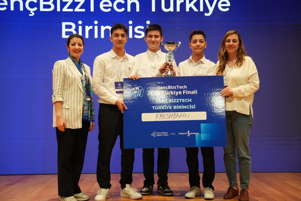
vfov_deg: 27.5
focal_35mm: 49
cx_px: 150
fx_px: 410
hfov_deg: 40.3
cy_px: 100
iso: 320
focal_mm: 49.1
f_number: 2.8
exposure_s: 1/160
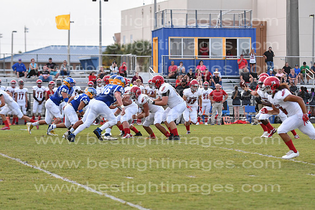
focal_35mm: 158
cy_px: 105
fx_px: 1378
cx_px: 158
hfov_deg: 13.0
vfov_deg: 8.7
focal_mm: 105
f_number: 3.2
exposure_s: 1/1600
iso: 1600
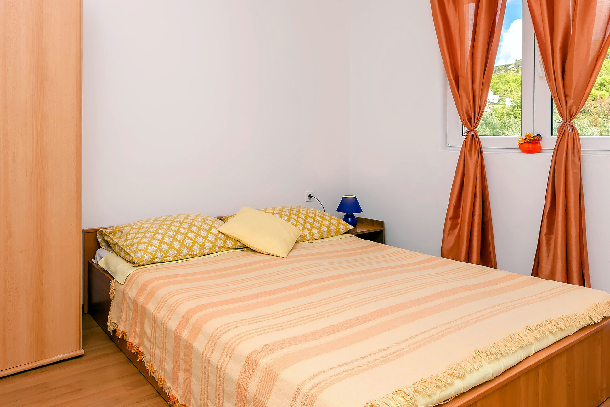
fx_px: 441
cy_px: 149
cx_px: 260
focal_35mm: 26
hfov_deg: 69.0
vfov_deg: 49.0
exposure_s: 1/100
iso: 200
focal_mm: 12
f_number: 9
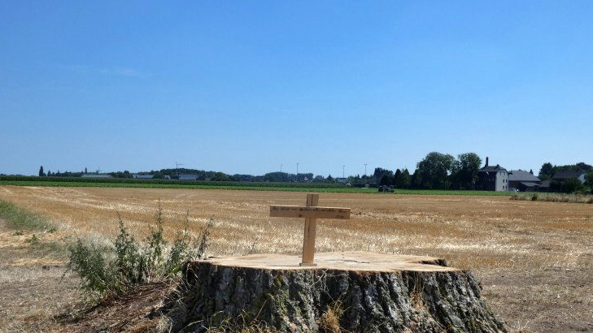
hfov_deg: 37.8
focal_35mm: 55
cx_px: 307
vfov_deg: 21.7
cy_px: 239
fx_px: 865
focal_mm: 8.2
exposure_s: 1/1000
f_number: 4.5
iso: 80
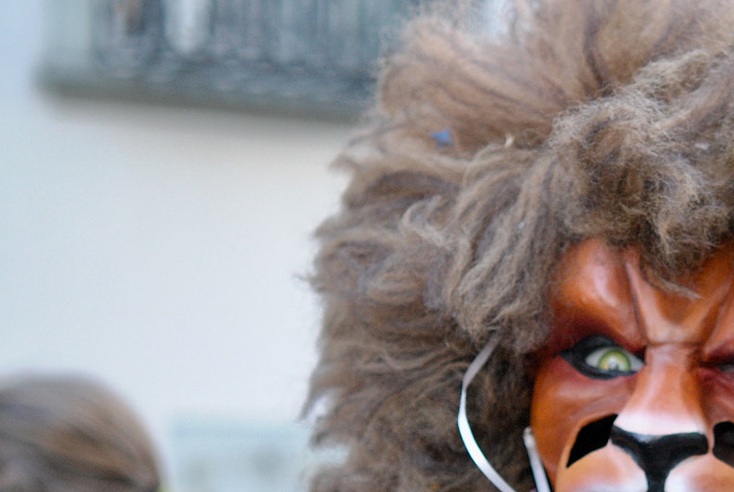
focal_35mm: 183
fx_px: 3736
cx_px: 655
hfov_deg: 11.2
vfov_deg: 7.5
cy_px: 453
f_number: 2.8
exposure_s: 1/320
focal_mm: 60
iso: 720
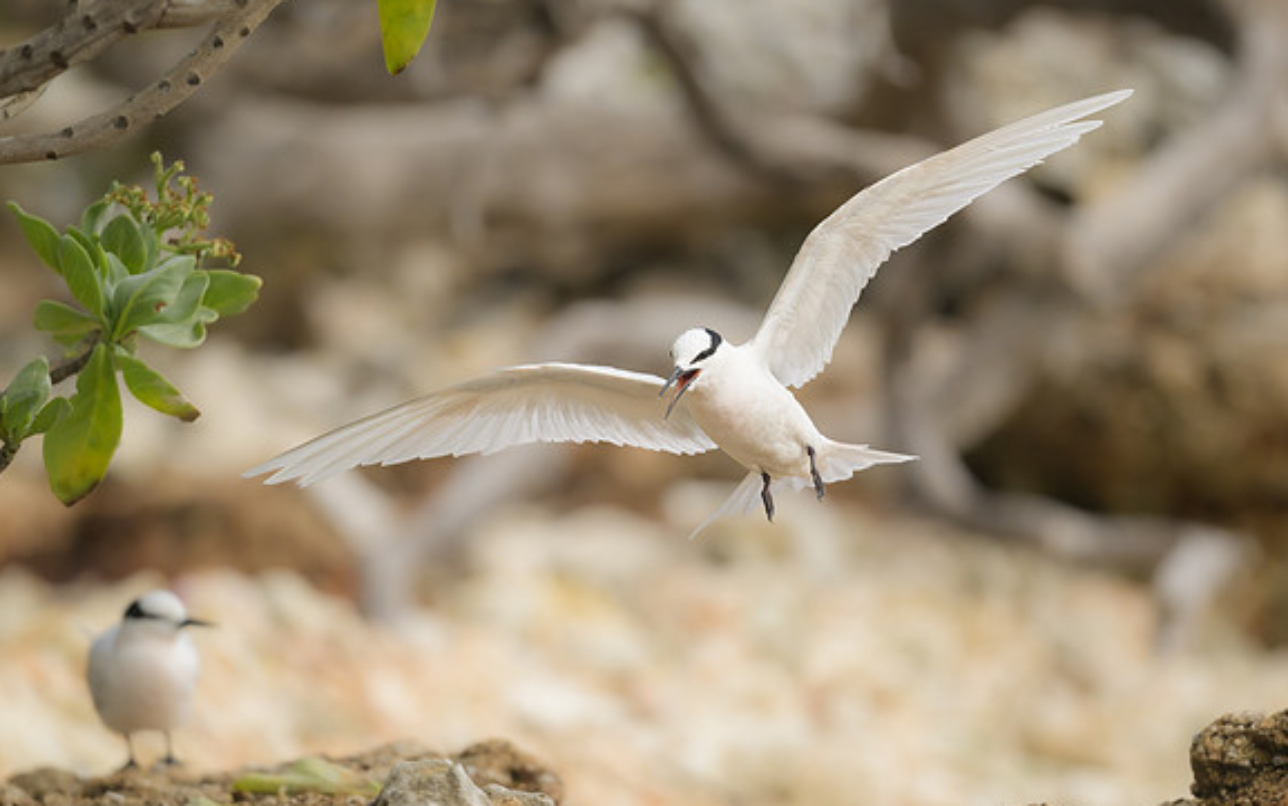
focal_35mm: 575
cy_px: 379
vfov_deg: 2.3
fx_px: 20190
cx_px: 722
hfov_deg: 3.7
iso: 900
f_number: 5.6
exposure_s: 1/2000
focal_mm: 500
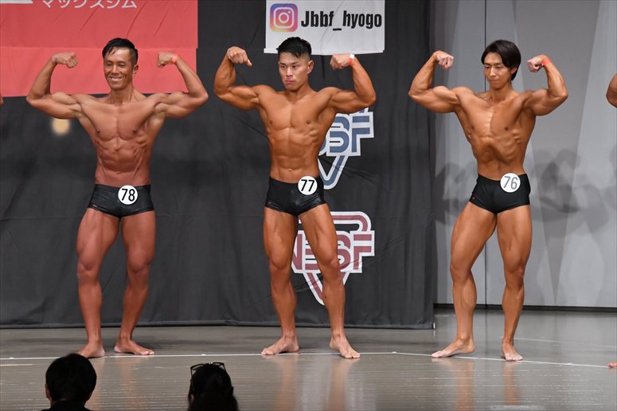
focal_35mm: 202
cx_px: 308
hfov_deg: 10.2
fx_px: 3460
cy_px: 206
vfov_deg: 6.8
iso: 5000
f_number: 5.6
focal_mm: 135
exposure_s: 1/400
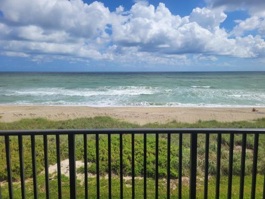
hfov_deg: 67.3
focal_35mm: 26
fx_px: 199
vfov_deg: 53.1
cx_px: 132
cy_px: 100
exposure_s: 1/1659
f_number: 1.8
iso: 40
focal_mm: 5.4
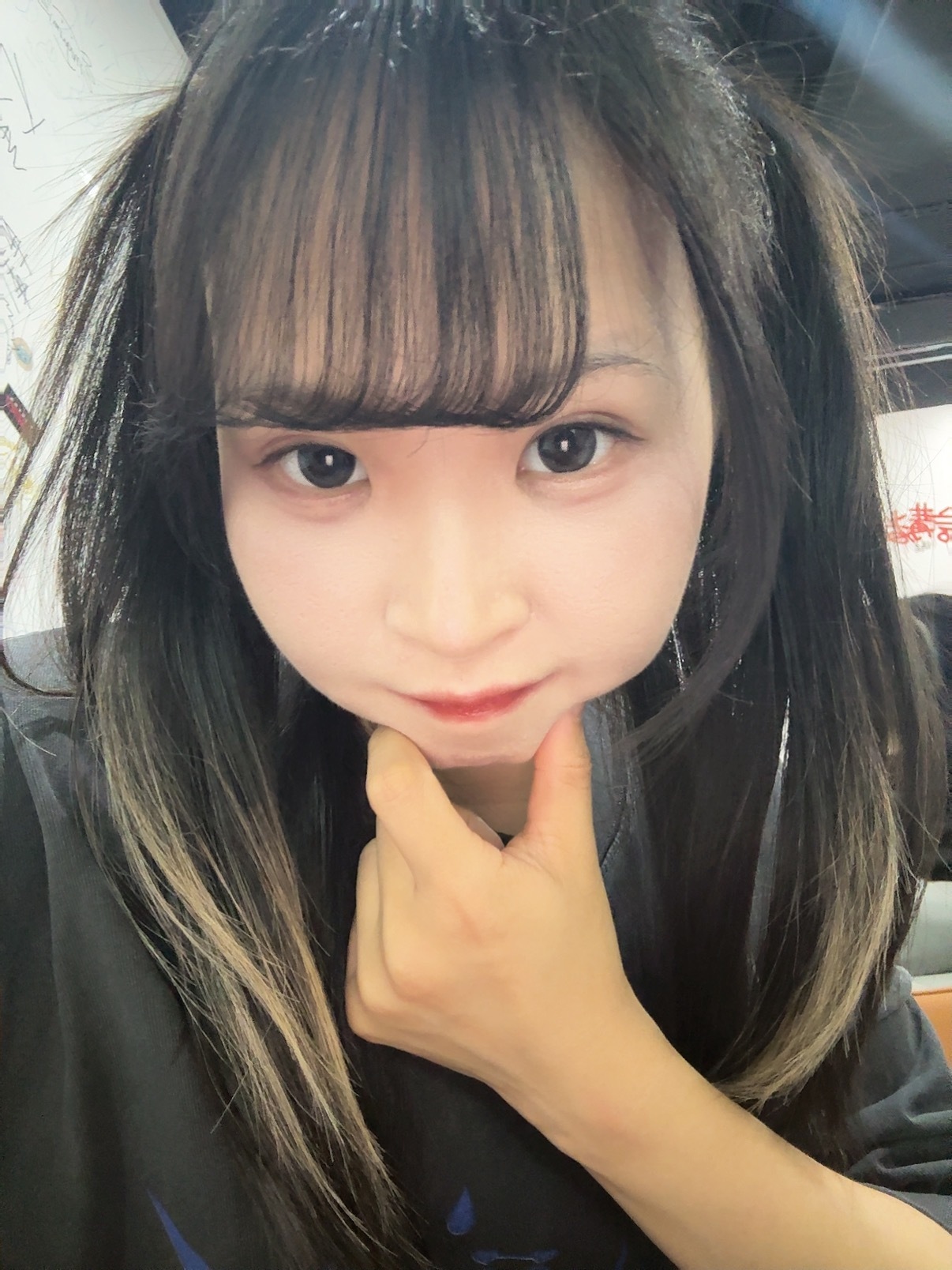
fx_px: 843
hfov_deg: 58.9
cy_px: 635
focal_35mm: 23
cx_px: 476
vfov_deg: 73.9
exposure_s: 1/17
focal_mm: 2.69
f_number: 1.9
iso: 640
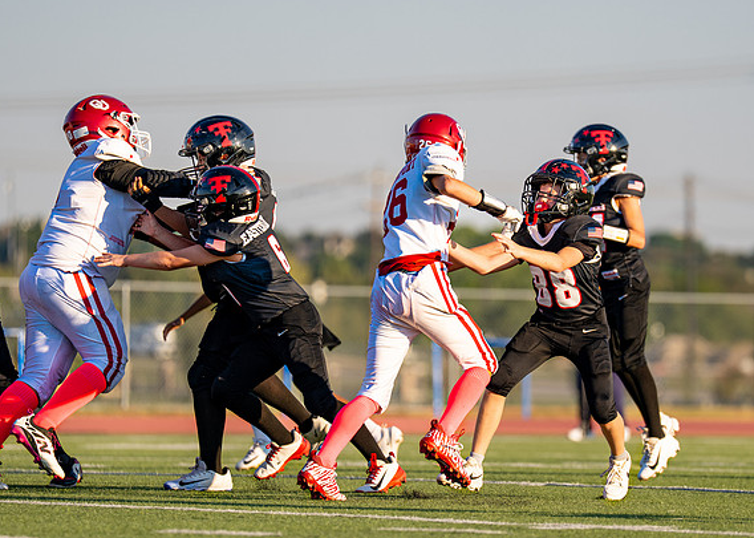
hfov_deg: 6.1
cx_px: 509
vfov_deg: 4.4
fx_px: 7062
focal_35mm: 330
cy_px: 318
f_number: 2.8
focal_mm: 200
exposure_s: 1/1250
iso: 100
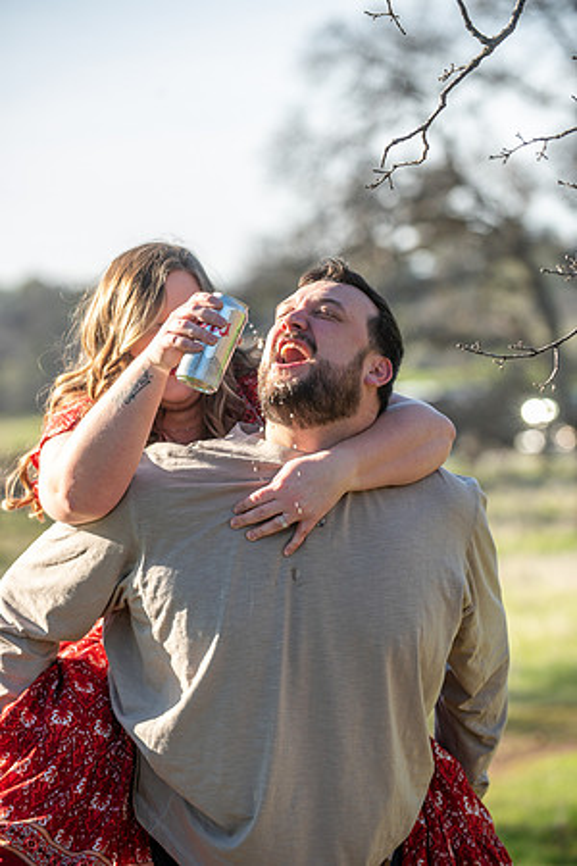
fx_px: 3606
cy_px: 433
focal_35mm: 150
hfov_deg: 9.1
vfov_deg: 13.7
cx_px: 288
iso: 50
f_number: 4
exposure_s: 1/250
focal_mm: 150
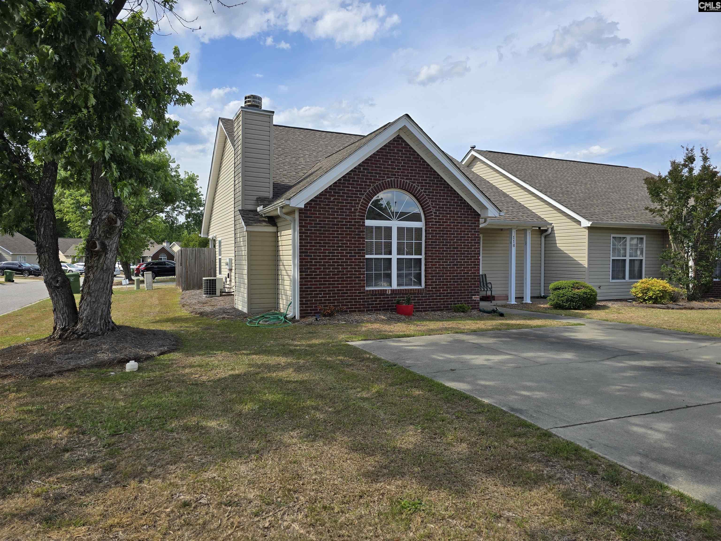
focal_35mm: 23
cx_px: 360
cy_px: 270
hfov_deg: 73.9
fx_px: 479
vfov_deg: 58.9
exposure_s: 1/670
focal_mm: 6.3
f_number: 1.7
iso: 12
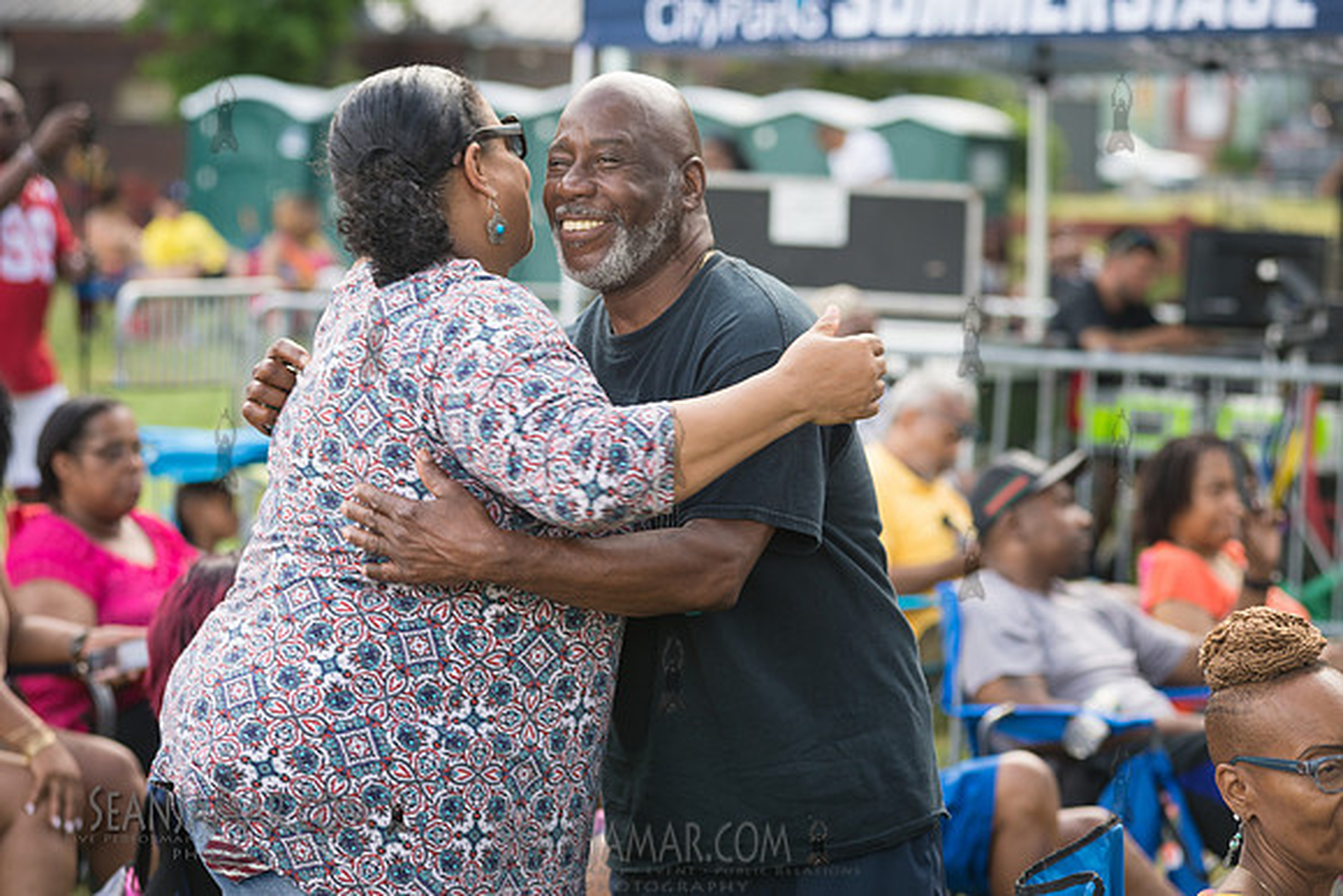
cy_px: 448
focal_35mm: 120
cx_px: 672
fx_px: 4478
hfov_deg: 17.1
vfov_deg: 11.4
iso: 400
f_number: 5
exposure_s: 1/160
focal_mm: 120
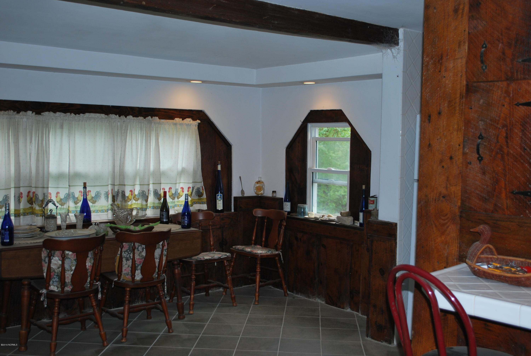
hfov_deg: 49.5
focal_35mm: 39
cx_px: 266
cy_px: 178
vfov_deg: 34.3
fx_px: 576
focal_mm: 26
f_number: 4.5
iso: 200
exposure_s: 1/60
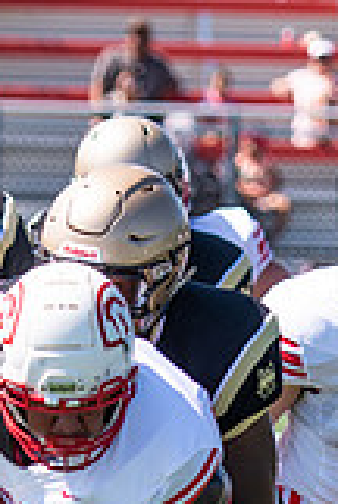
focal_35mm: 657
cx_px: 162
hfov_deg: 2.1
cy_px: 676
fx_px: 9213
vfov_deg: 3.1
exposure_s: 1/2500
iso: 160
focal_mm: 105
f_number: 2.8
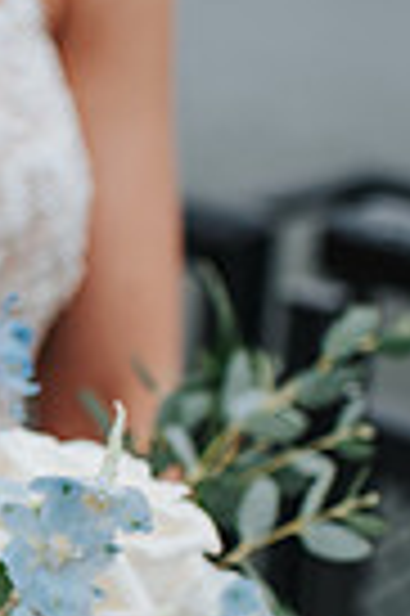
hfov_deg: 11.5
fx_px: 1969
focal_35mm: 115
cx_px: -167
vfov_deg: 17.7
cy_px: 477
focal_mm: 35
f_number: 2.8
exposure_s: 1/250
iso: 100
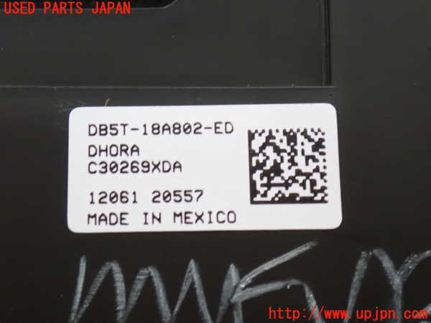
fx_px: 1245
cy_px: 162
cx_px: 216
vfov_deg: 14.8
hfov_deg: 19.6
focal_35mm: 100
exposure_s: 1/25
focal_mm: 18
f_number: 4.9
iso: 1600
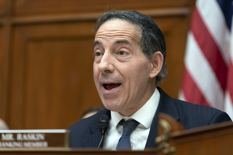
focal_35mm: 197
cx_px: 116
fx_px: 1275
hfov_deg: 10.4
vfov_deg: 7.0
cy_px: 78
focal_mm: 197
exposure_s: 1/320
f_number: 4
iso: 2000
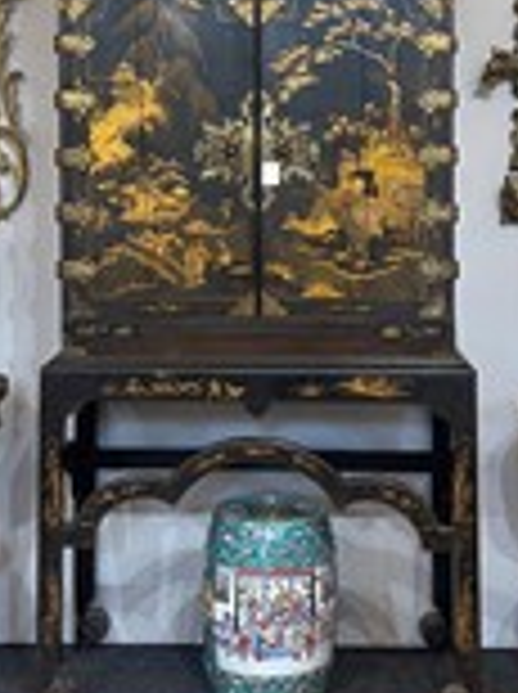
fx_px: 1301
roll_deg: -0.6
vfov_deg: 29.4
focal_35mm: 65
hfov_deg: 22.5
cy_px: 180
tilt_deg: -1.6
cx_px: 279
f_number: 1.6
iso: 125
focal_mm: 5.1
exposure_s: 1/50
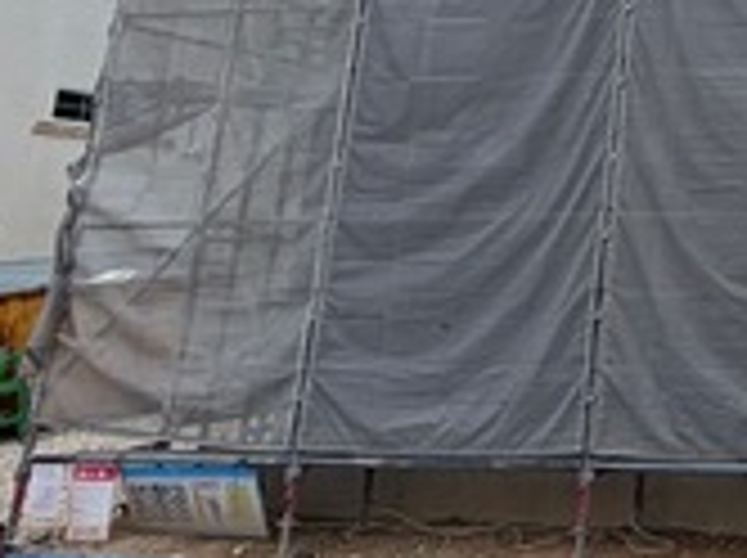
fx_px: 1164
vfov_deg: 25.4
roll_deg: +1.6
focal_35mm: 54
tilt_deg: +14.5
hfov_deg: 27.3
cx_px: 1058
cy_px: -18
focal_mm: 2.22
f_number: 2.2
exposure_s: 1/770
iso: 25
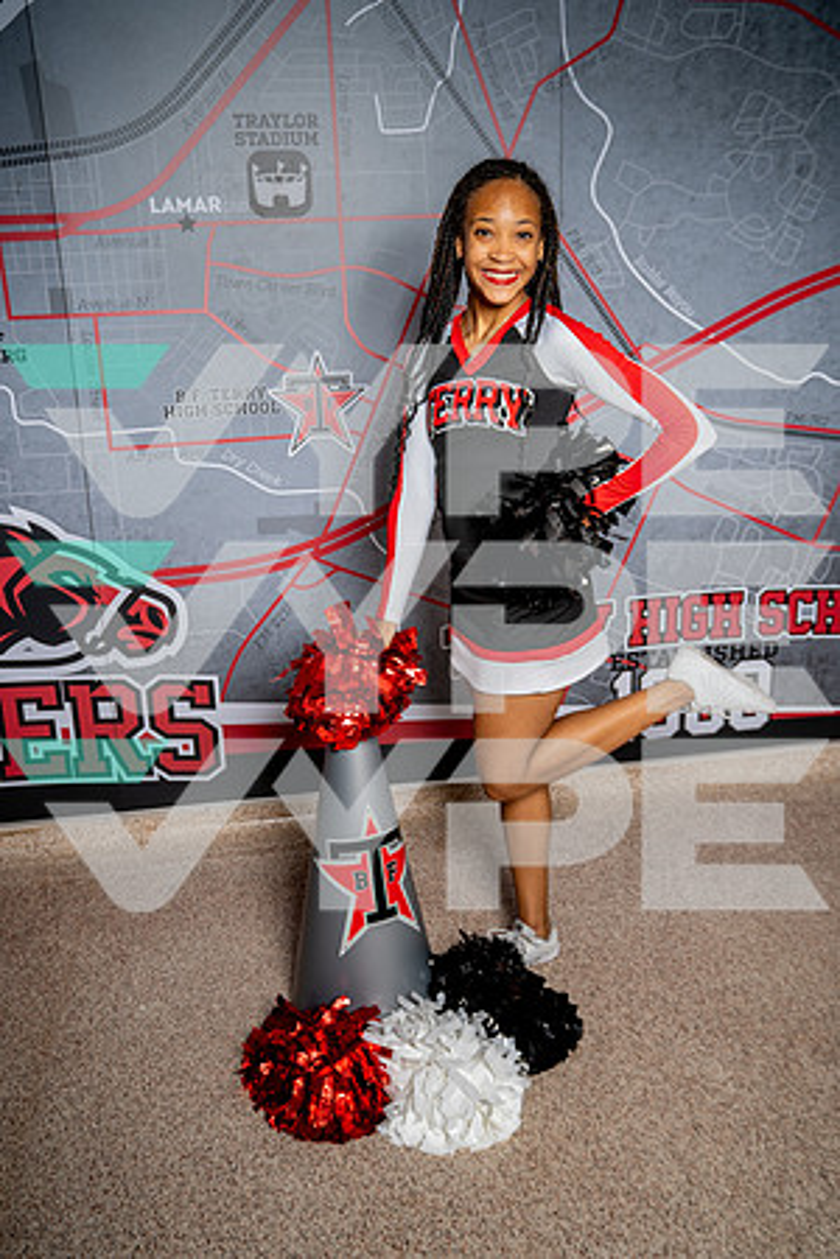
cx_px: 420
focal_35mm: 31
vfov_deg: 60.3
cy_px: 630
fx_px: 1085
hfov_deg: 42.3
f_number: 4.5
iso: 100
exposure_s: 1/250
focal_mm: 31
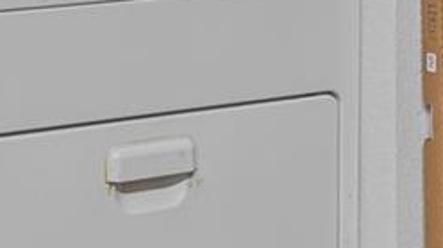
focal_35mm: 115
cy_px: -273
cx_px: -195
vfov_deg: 9.7
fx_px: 1350
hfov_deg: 17.1
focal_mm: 17
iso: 400
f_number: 8
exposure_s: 1/6
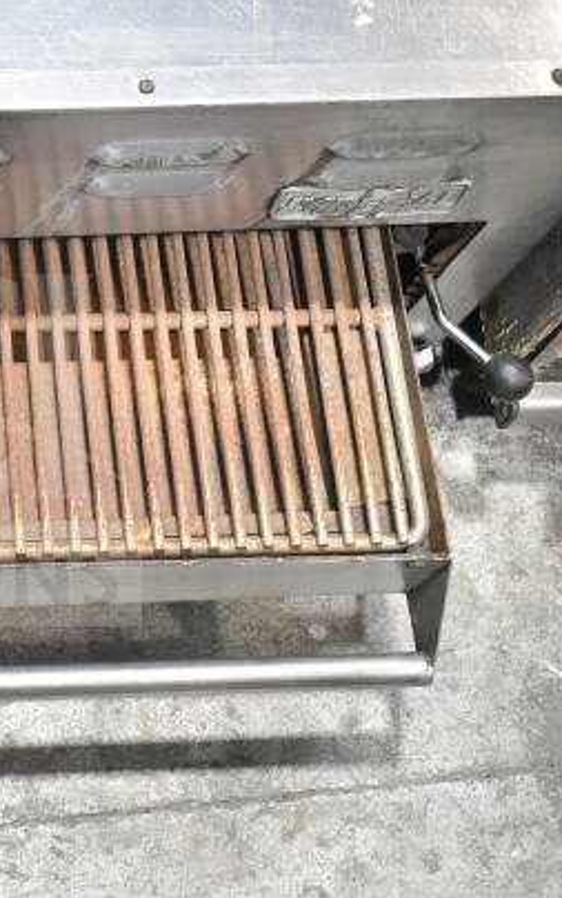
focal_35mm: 60
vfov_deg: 34.0
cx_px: -109
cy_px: 450
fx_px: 1468
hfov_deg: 20.3
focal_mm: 26
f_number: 4.5
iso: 1600
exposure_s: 1/80
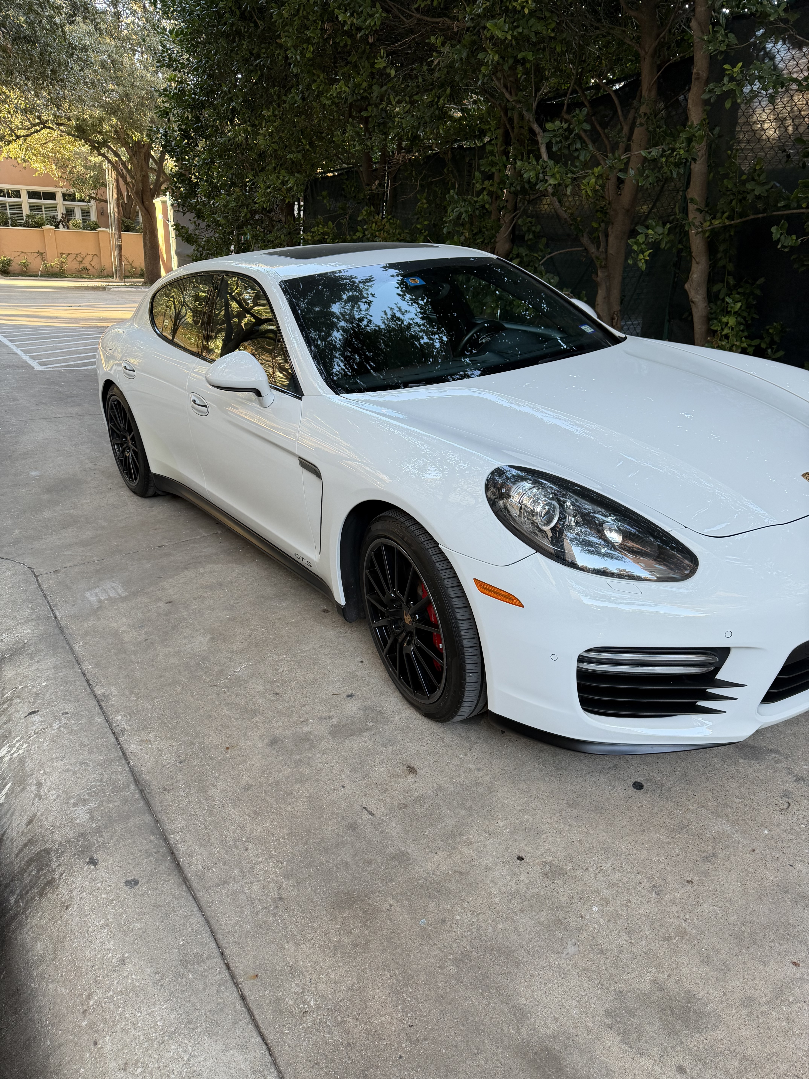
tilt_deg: -19.8
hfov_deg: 56.8
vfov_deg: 71.6
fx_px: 748
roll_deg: -1.2
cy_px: 540
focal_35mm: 24
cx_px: 404
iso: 125
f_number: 1.78
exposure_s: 1/121
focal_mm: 6.76
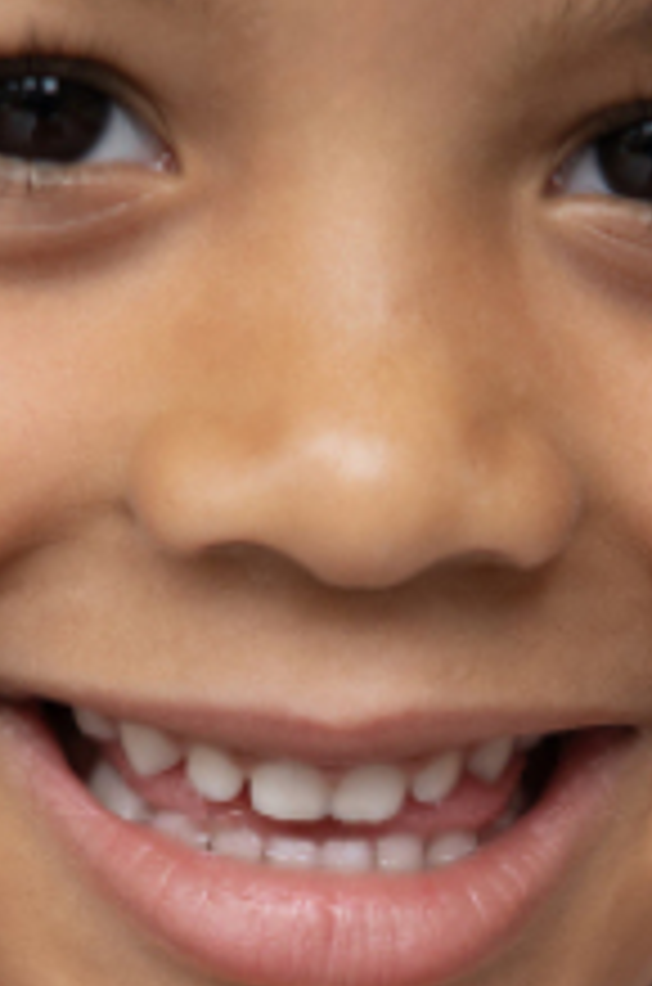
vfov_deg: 7.3
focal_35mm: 275
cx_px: 364
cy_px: 1787
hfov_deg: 5.0
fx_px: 7506
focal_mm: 50
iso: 400
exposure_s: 1/800
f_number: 2.5
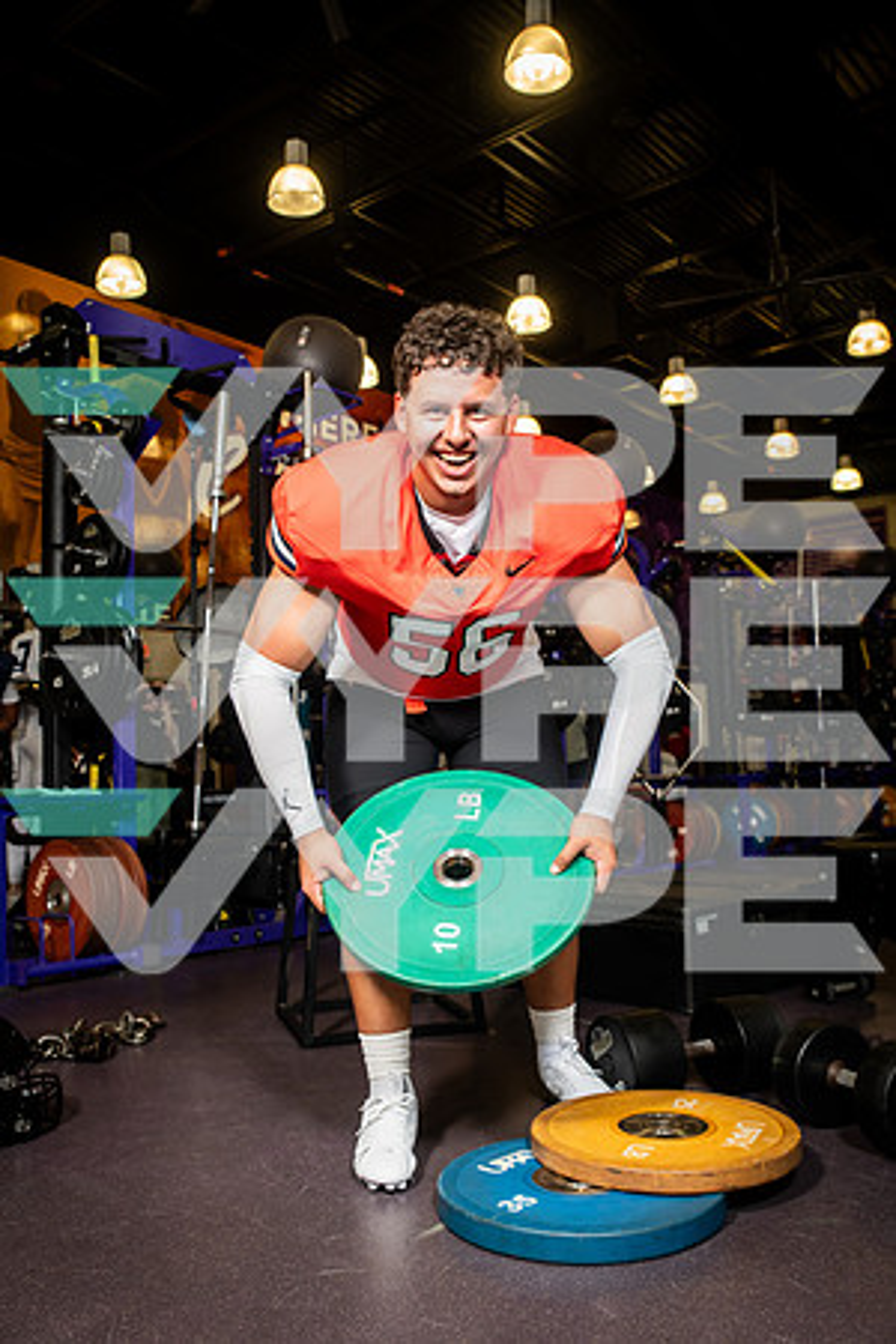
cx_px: 448
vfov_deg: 58.7
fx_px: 1195
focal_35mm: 32
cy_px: 672
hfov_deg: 41.1
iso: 500
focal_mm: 32
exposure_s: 1/250
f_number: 5.6
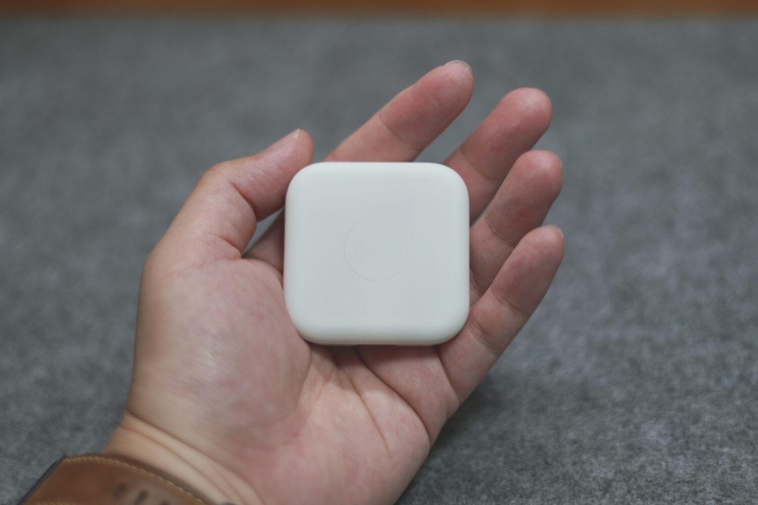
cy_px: 252
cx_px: 379
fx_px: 1053
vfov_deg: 27.0
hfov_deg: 39.6
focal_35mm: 50
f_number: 1.8
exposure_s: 1/160
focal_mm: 50
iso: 100
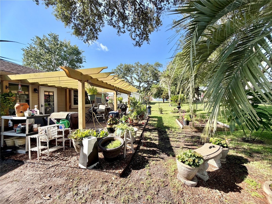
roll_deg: +0.2
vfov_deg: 85.7
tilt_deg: -0.7
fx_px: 110
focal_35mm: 14
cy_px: 102
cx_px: 136
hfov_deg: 102.1
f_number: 2.2
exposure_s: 1/540
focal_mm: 2.22
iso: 40
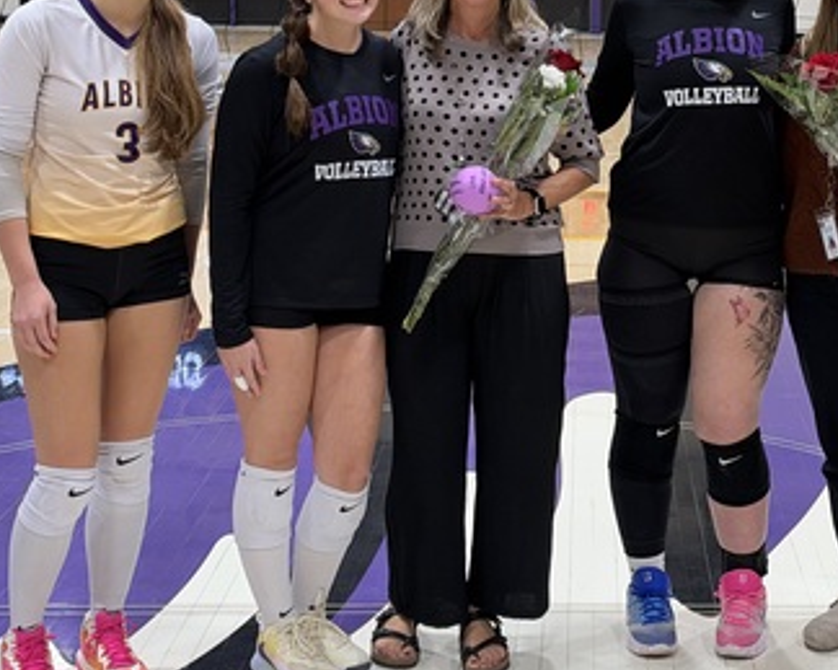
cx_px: 685
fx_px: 1835
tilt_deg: -5.2
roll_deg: -1.3
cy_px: 111
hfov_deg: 25.2
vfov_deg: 20.4
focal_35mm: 74
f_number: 1.8
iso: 250
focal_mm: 6.93
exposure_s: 1/120
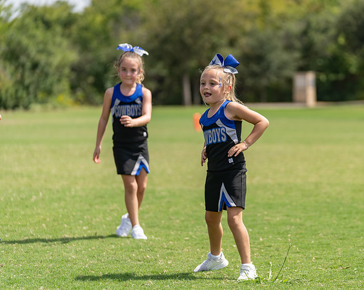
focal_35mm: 141
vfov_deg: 10.9
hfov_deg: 13.7
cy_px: 136
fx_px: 1518
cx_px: 232
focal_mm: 118
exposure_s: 1/1600
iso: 100
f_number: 2.8
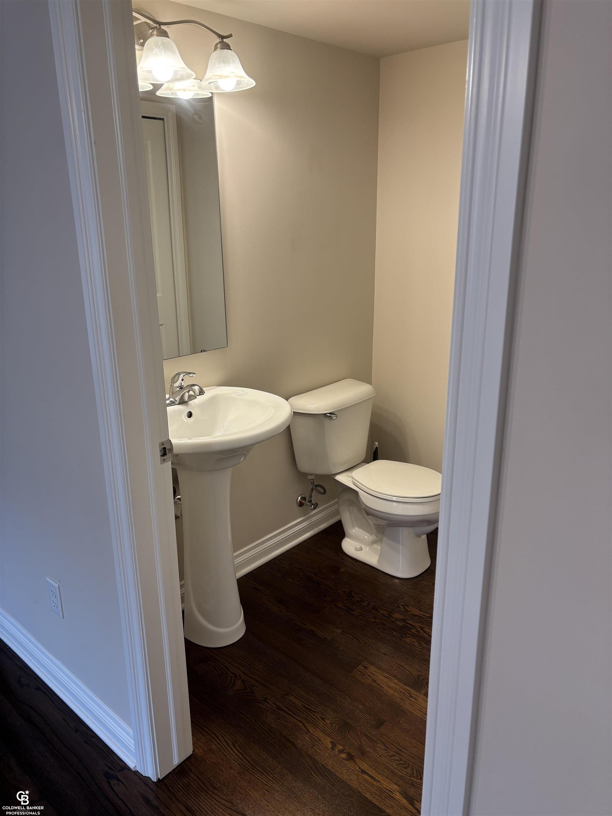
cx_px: 306
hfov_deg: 53.1
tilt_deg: -19.2
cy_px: 408
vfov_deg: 67.3
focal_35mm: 26
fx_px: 613
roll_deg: -0.4
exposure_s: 1/120
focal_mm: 5.96
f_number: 1.6
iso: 80
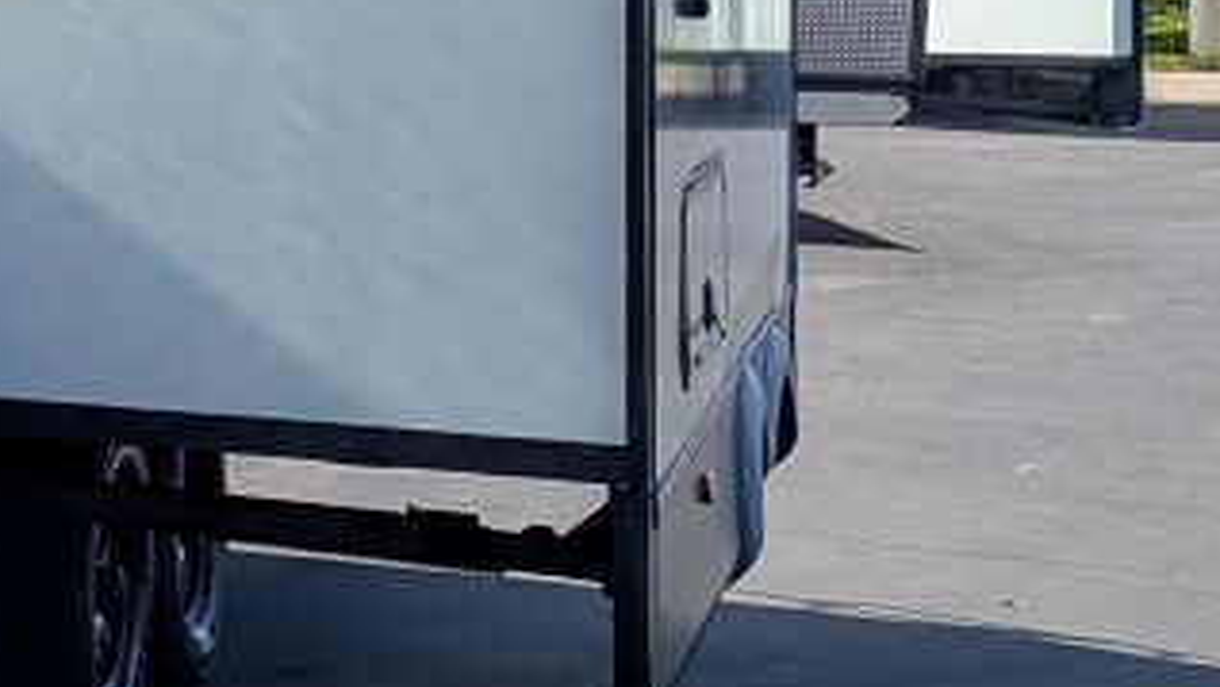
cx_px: -1038
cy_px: -35
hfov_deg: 15.7
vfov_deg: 10.4
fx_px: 3721
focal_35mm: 115
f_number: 1.85
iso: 47
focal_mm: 6.81
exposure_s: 1/1919
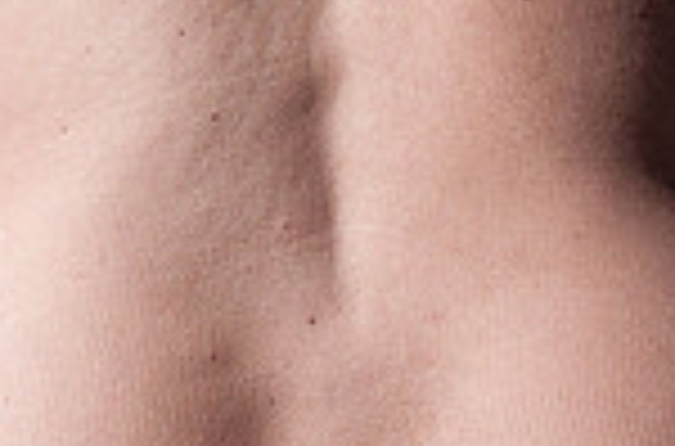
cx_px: 418
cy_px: 831
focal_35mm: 221
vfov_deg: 6.0
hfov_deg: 9.3
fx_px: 4131
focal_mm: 38
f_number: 4
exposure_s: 1/2500
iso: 250
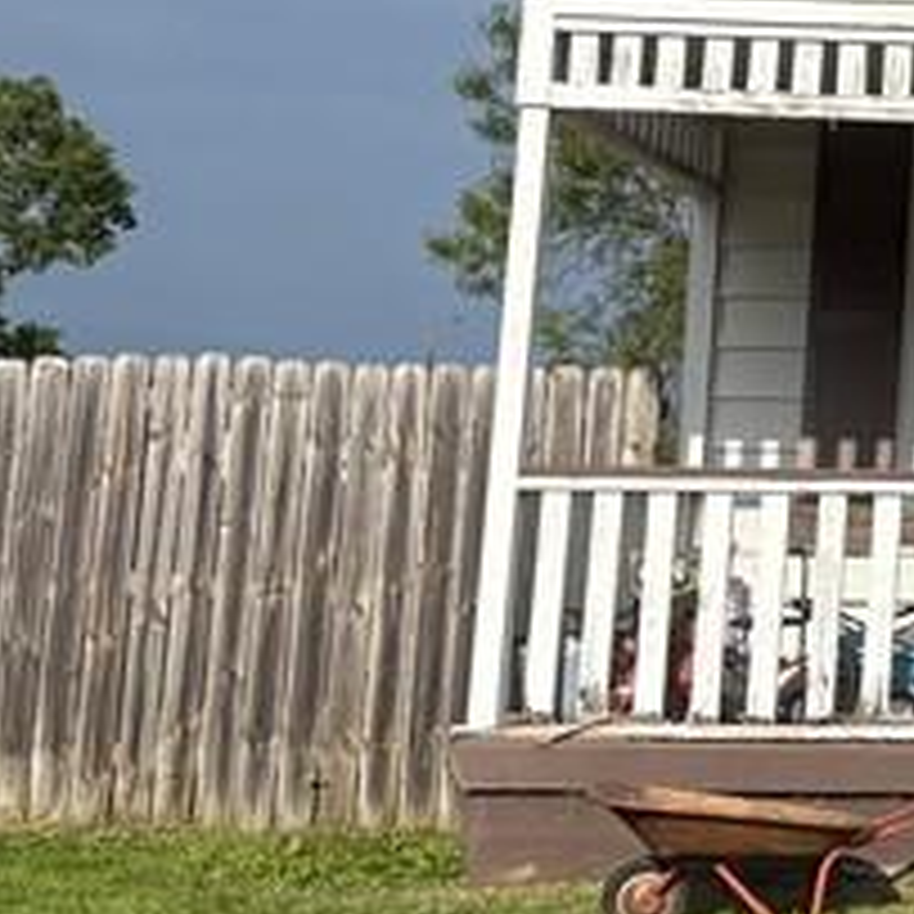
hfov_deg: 12.6
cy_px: 95
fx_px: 3465
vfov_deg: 14.9
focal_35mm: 116
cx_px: 2004
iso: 50
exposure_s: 1/5814
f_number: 1.6
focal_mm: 5.96
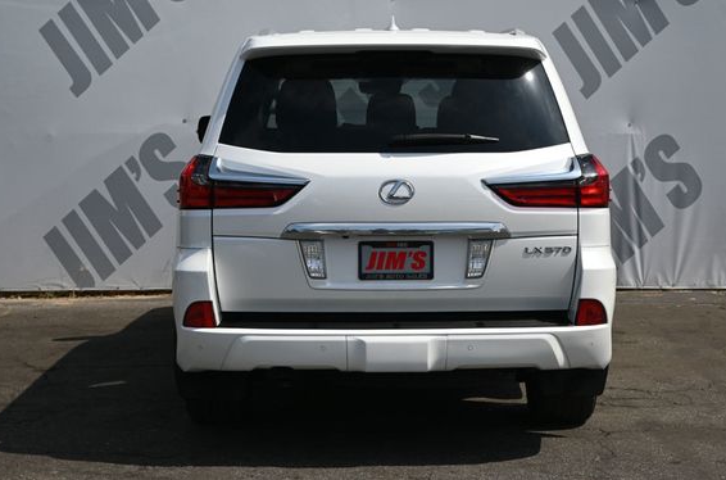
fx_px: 1399
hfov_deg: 29.1
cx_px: 396
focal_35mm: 70
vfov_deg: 19.4
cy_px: 210
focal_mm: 41
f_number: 6.3
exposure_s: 1/320
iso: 100
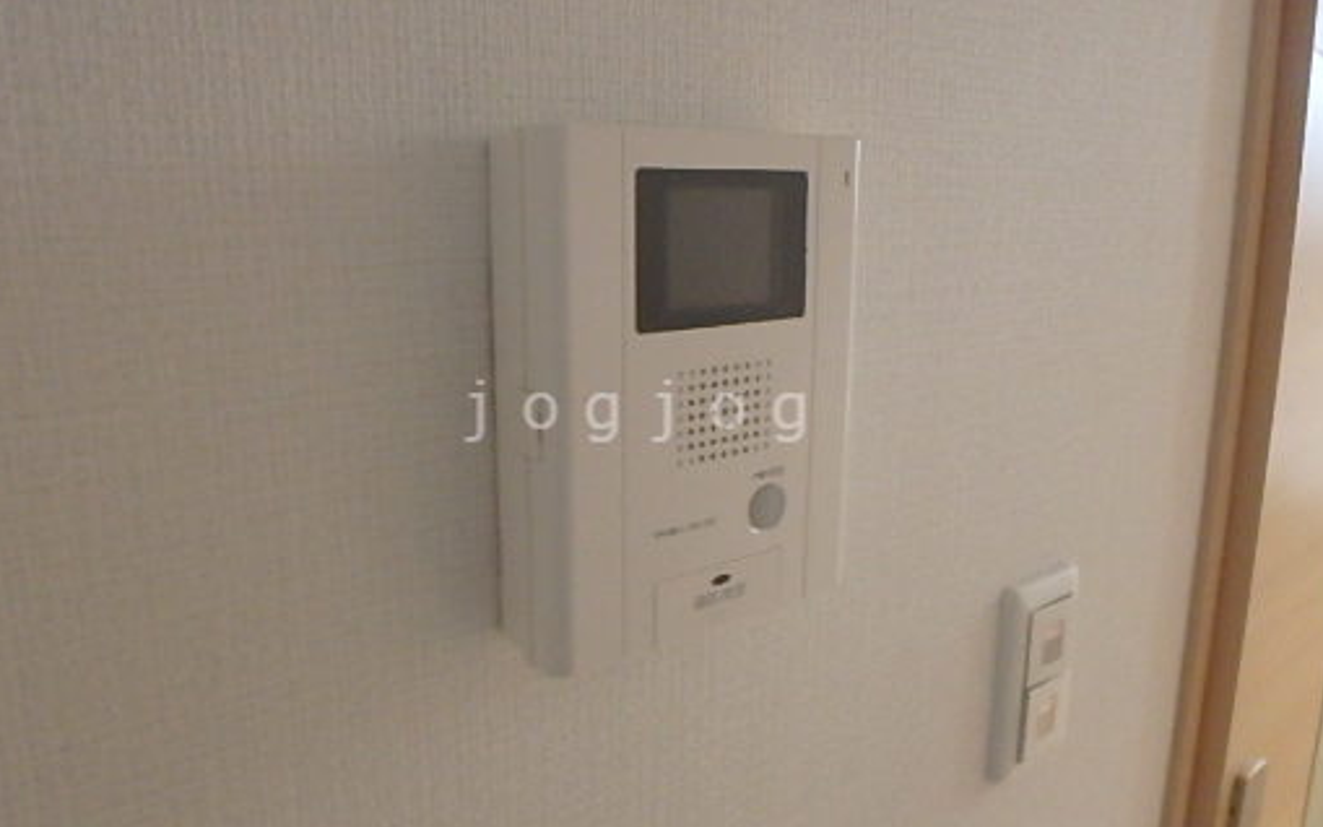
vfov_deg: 44.5
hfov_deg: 66.5
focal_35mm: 28
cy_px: 411
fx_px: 1009
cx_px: 642
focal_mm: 3.7
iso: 800
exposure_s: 1/30
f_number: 3.5
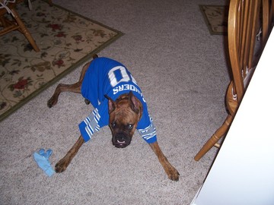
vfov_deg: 41.8
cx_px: 137
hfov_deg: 54.0
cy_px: 102
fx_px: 269
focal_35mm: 34
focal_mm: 5.6
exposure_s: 1/60
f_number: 2.7
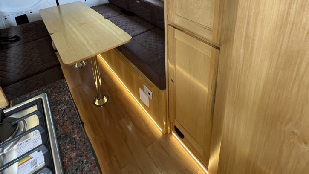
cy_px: 6
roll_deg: +3.4
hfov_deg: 86.6
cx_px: 148
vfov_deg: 47.9
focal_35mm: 20
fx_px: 164
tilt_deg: -19.3
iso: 64
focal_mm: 1.57
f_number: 1.8
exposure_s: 1/99
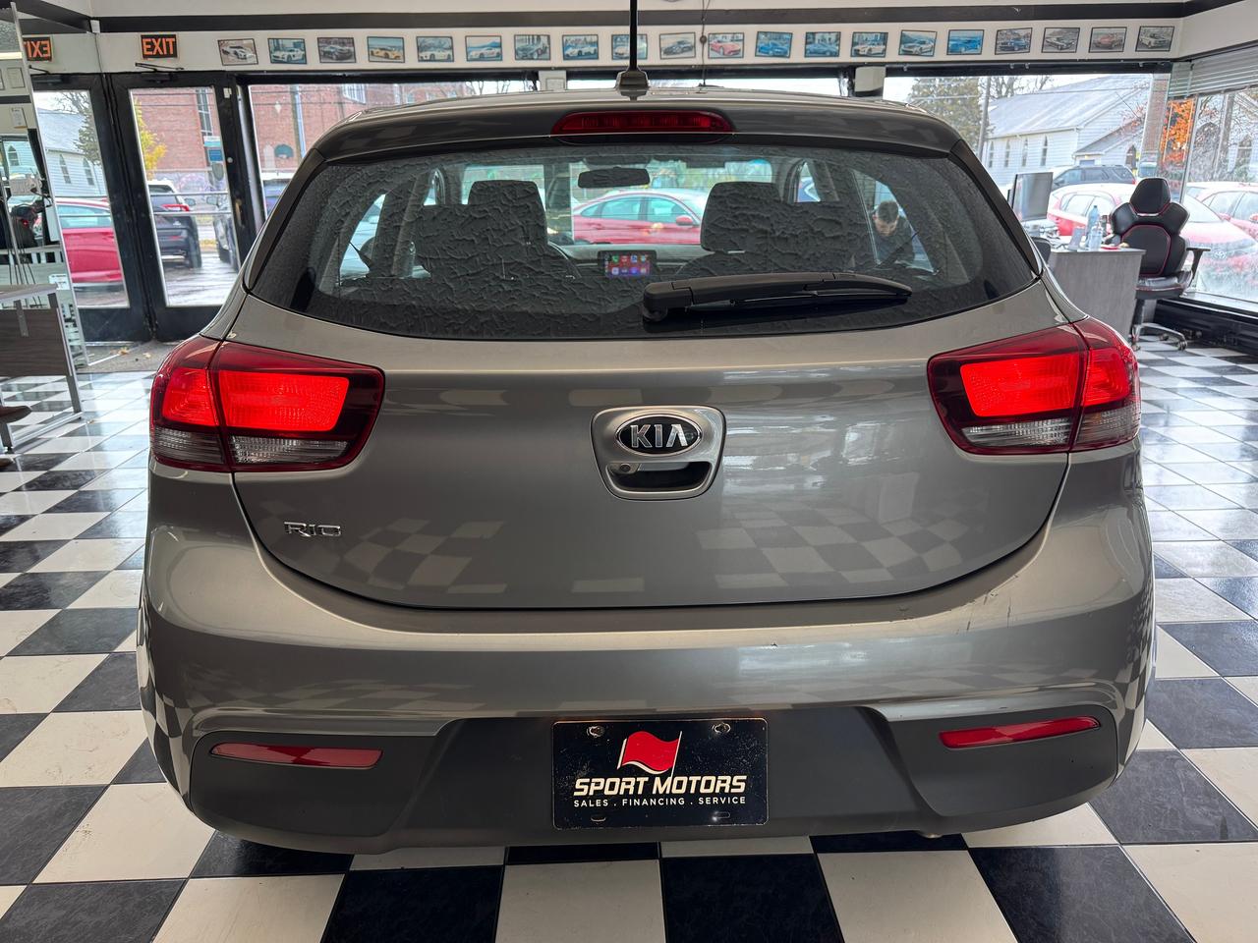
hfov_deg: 71.6
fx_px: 872
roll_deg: +0.5
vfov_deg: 56.8
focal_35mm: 24
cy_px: 472
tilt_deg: -17.7
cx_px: 629
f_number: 1.78
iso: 125
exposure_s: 1/120
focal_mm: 6.76
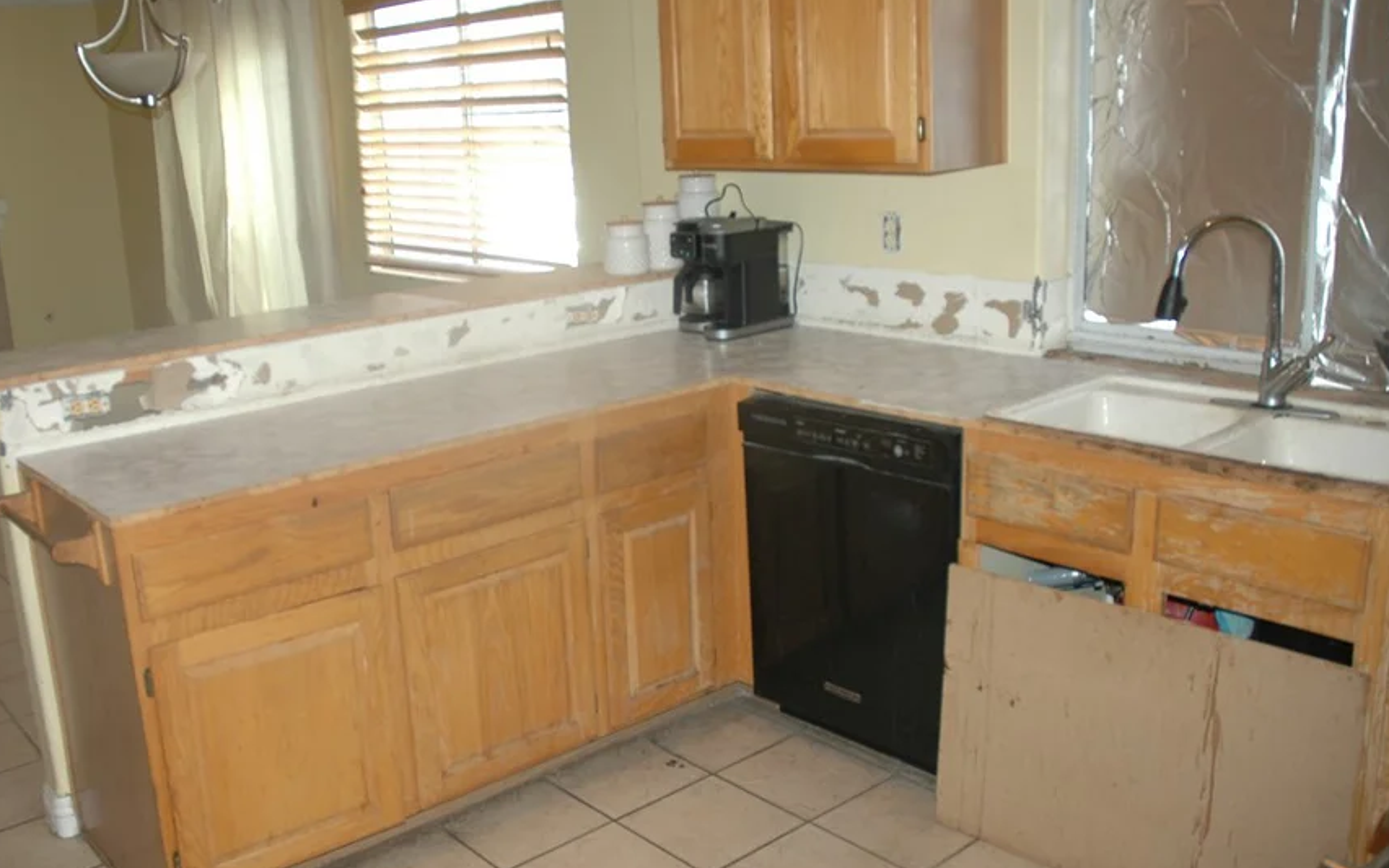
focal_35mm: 33
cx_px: 565
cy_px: 423
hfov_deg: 57.7
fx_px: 1249
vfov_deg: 38.3
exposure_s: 1/60
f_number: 3.5
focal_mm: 18
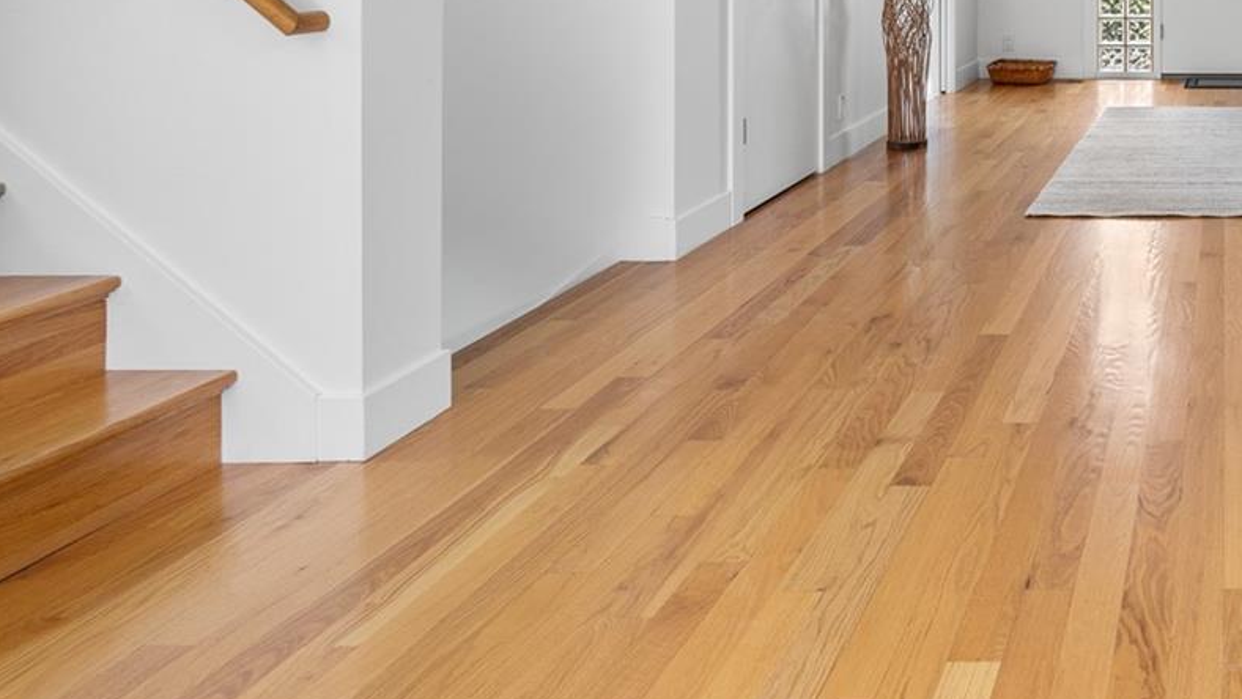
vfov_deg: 30.1
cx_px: 1229
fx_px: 1155
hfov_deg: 47.4
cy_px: -77
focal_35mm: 35
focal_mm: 16.5
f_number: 8
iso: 200
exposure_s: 1/5
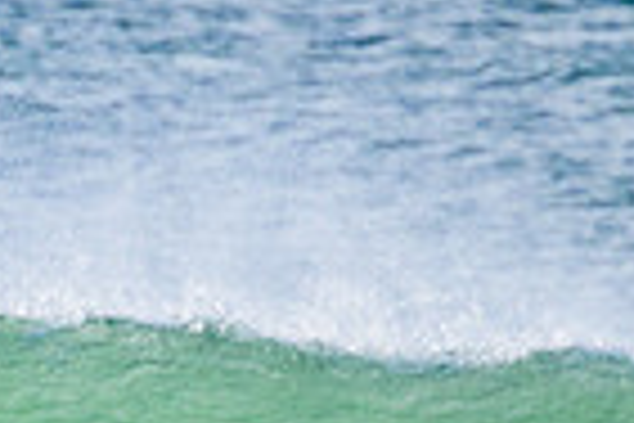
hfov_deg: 0.6
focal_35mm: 3301
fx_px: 58130
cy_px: 848
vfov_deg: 0.4
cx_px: -486
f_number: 11
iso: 1800
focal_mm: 800
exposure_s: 1/2000
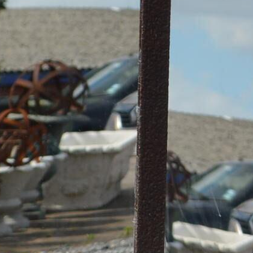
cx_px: 501
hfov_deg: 3.5
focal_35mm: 501
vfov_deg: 3.5
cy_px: -177
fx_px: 4143
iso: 100
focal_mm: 55
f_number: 8
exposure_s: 1/250
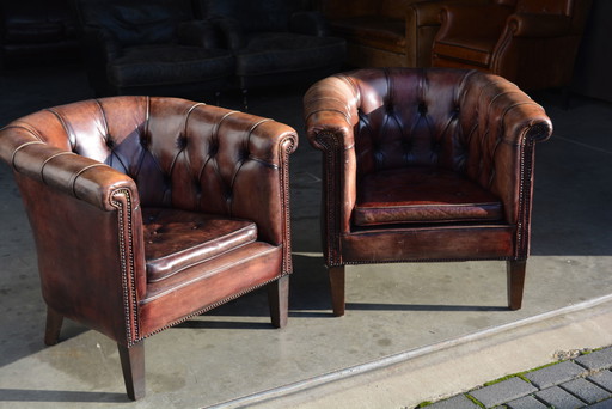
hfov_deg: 36.9
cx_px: 306
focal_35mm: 54
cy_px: 204
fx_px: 918
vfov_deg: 25.1
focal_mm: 36
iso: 200
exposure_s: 1/250
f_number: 8
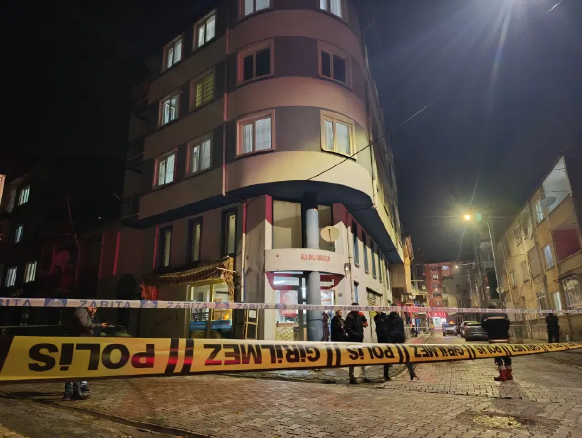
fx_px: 387
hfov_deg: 73.9
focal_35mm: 23
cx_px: 291
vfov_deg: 59.0
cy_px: 219
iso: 1600
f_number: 1.6
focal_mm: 6.14
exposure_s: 1/14.3
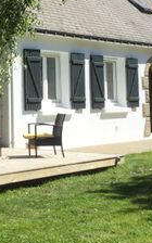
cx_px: -31
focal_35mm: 88
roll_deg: +0.8
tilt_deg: +5.2
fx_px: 583
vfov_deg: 23.2
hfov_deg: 14.4
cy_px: 51
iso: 25
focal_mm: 3.3
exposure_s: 1/947
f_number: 2.4
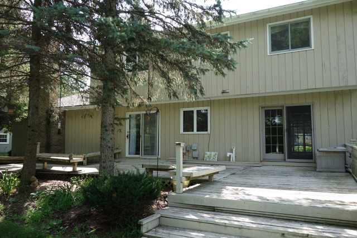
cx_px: 178
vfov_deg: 46.4
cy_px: 119
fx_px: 278
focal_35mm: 28
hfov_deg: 65.5
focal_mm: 10.4
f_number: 5
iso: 125
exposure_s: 1/100
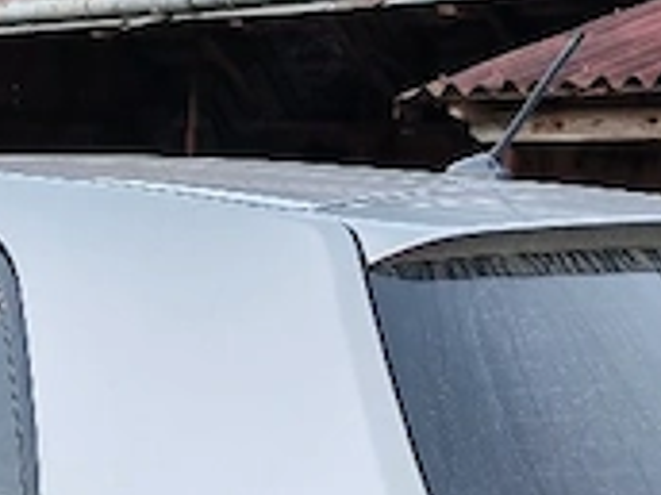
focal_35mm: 94
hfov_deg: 20.0
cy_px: 614
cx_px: -50
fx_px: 1795
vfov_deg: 15.1
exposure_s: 1/100
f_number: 1.95
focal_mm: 5.52
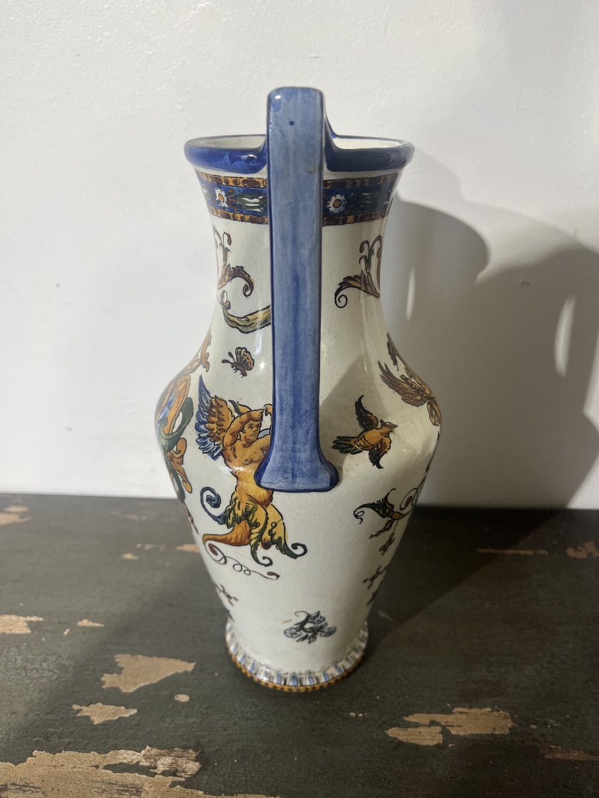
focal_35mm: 26
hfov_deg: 53.1
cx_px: 300
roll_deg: +1.8
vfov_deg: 67.3
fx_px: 600
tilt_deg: -28.0
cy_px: 399
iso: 100
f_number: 1.6
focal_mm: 5.1
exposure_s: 1/100
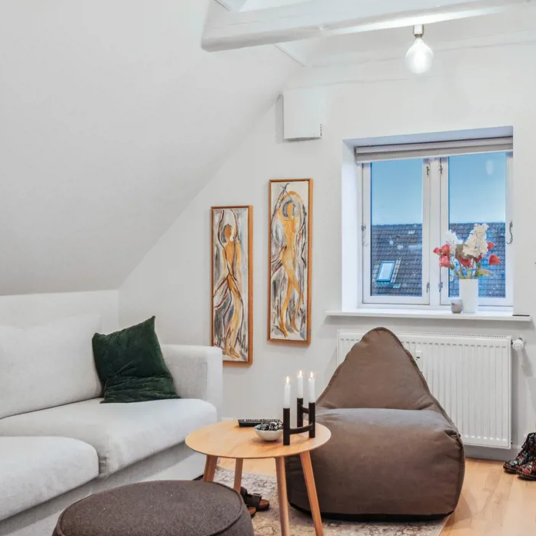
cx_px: 338
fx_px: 561
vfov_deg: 51.1
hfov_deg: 50.5
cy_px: 268
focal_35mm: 32
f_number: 11
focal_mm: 17
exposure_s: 1/2
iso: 800
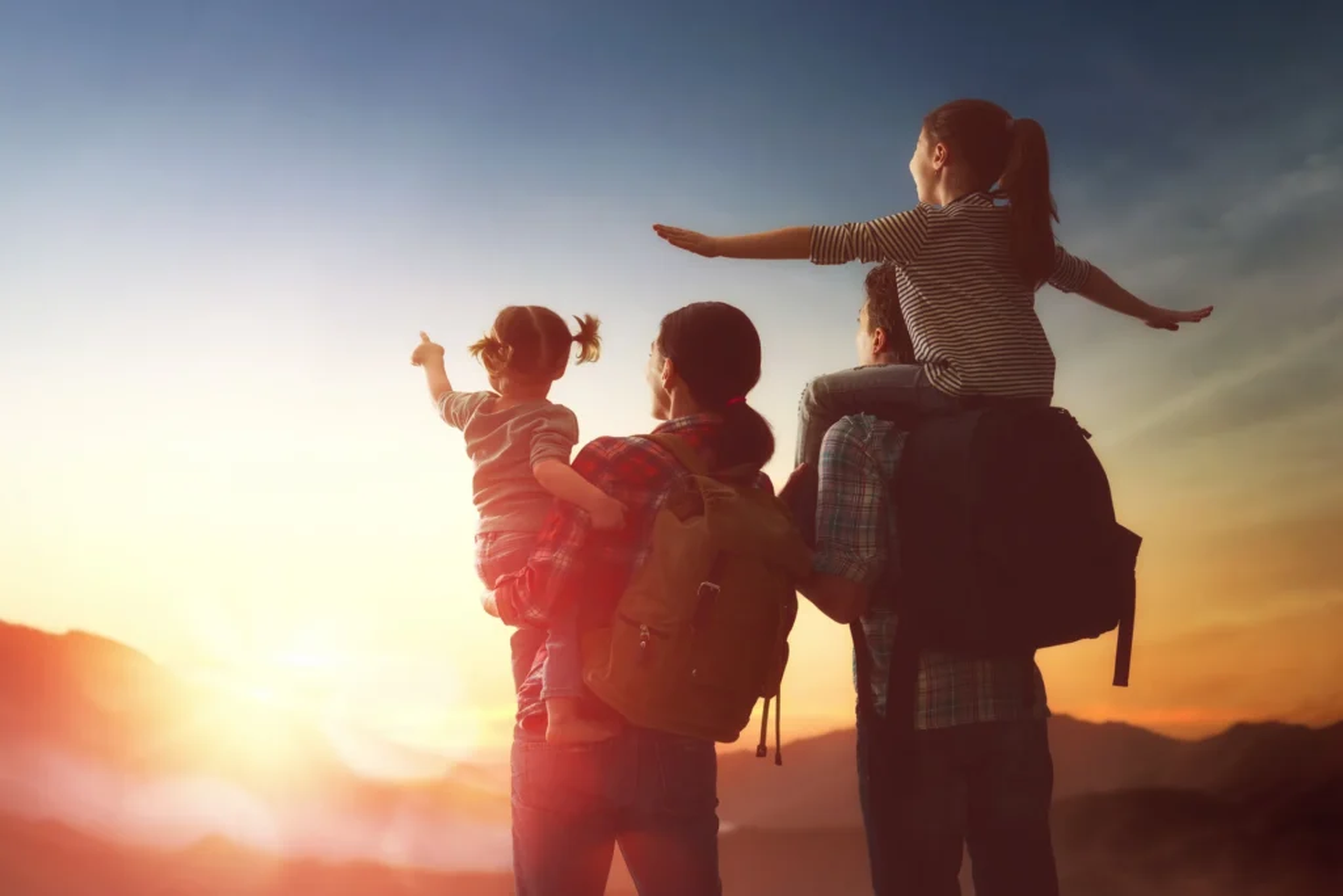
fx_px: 2313
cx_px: 672
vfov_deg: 21.9
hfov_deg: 32.4
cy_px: 448
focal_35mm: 62
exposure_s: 1/125
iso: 64
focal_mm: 62
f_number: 5
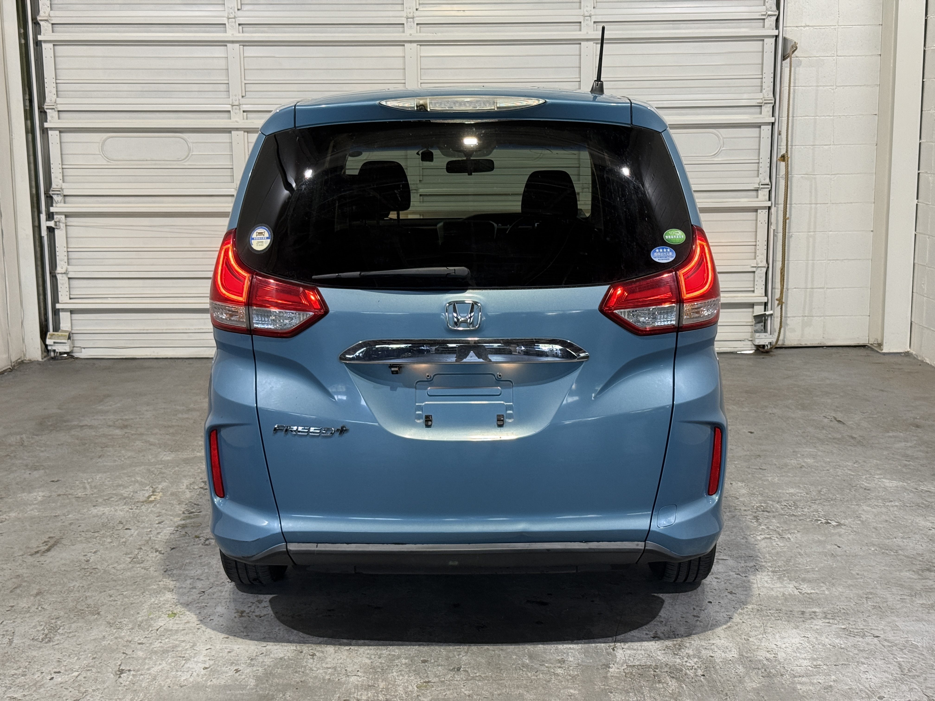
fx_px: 1297
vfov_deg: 30.3
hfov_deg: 39.7
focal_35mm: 48
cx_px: 468
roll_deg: -0.1
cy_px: 350
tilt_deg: -9.3
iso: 125
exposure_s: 1/60
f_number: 1.78
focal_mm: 6.76
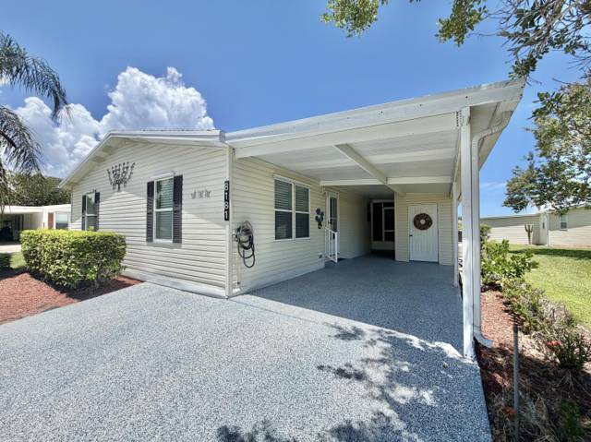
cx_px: 296
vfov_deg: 85.6
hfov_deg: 102.1
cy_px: 221
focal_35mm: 14
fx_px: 239
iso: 20
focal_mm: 2.22
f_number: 2.2
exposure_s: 1/1189
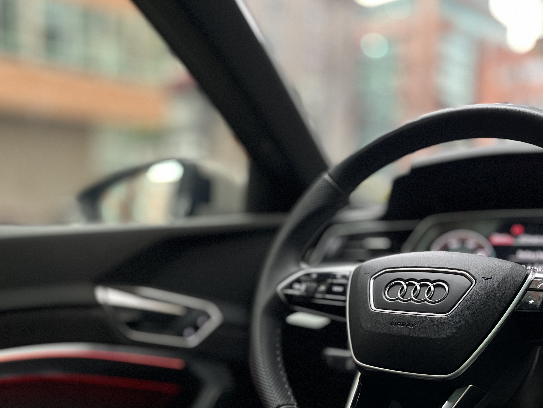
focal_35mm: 42
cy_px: 299
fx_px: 659
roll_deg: -0.6
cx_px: 241
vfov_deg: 33.8
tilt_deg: -7.1
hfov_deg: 44.7
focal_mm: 5.1
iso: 640
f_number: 1.6
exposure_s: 1/31
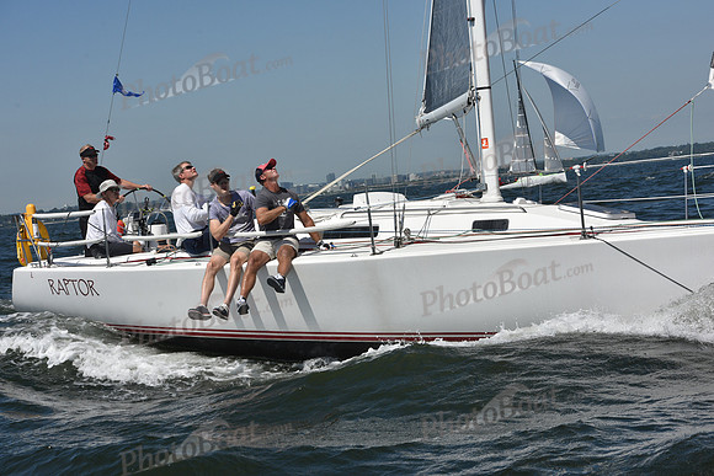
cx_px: 357
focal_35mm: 70
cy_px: 238
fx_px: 1389
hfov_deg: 28.8
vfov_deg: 19.5
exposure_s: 1/1250
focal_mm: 70
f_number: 10
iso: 250
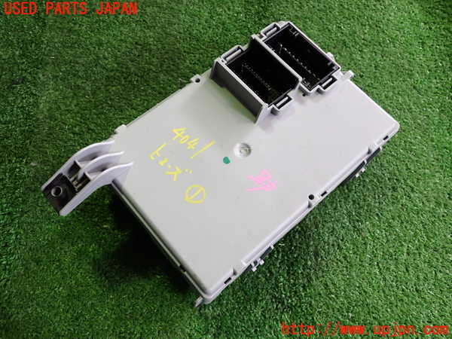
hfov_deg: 60.0
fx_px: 392
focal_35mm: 30
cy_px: 170
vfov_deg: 46.8
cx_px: 226
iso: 200
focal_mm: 5.4
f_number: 2.3
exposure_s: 1/40
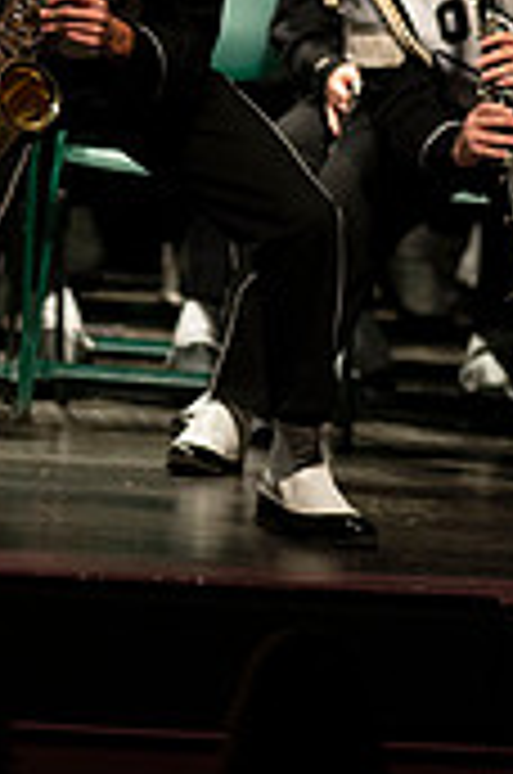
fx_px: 16868
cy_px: -189
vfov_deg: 2.6
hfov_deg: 1.7
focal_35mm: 786
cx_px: 61
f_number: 2.8
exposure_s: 1/500
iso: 3200
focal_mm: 300
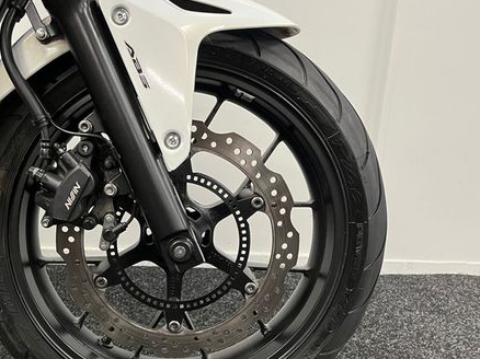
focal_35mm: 38
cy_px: 225
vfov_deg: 37.4
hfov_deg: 48.4
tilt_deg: -14.1
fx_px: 527
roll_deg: -1.6
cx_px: 169
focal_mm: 5.1
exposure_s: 1/50
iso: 200
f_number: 1.6
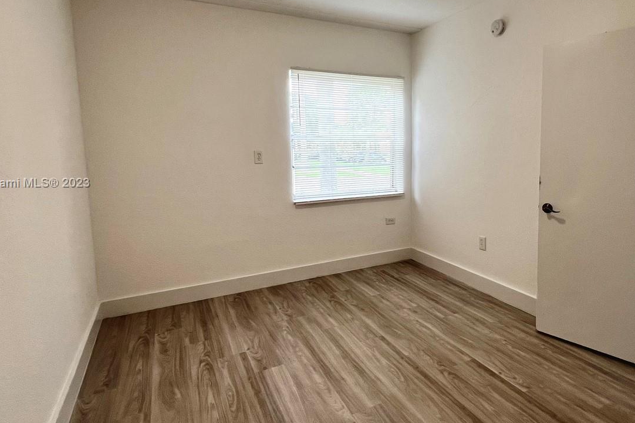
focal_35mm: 20
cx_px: 371
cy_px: 184
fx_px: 353
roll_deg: +1.0
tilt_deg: -5.8
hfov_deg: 83.3
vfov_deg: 61.7
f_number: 1.8
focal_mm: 1.57
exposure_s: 1/120
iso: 64
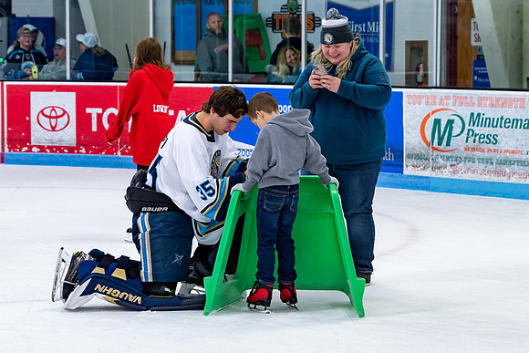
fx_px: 1956
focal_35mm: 133
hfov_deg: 15.4
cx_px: 254
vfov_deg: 10.3
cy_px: 180
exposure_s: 1/250
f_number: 4
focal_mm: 68
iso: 400
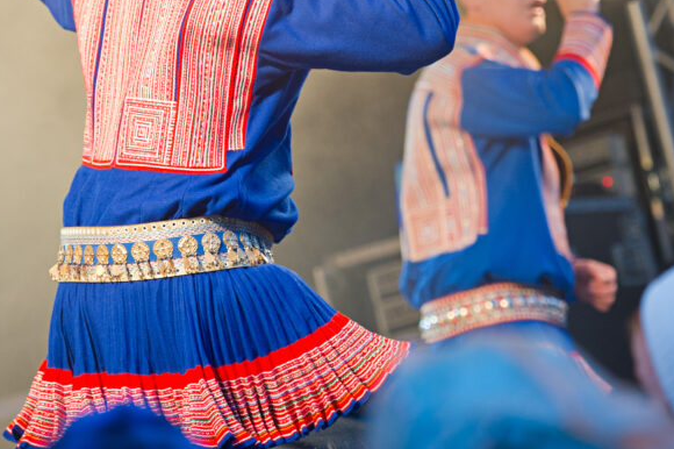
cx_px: 268
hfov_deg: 7.8
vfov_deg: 5.2
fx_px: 4958
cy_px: 52
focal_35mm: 265
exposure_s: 1/200
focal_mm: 120
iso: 800
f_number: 3.2
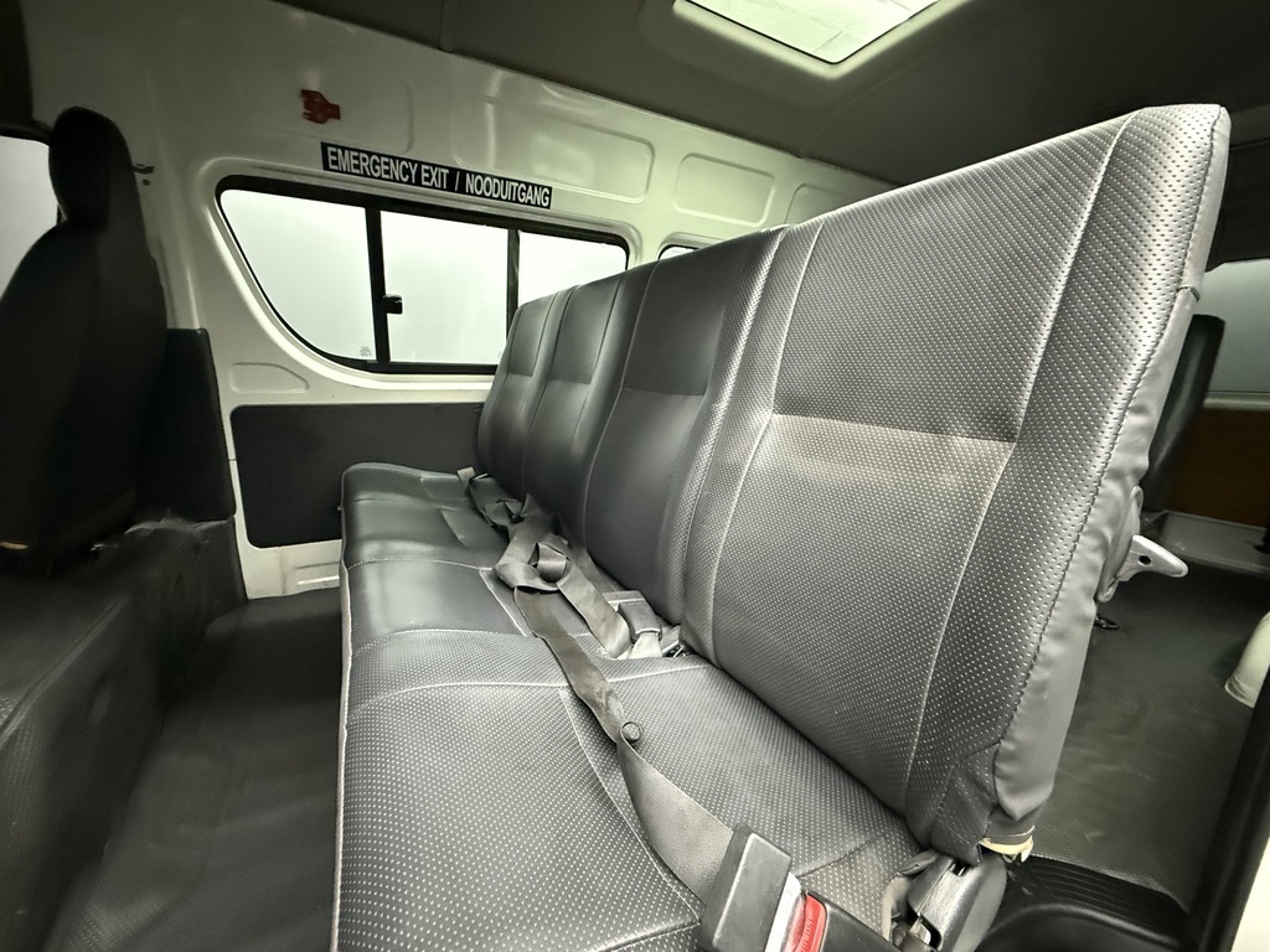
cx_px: 635
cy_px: 476
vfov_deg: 85.7
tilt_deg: -11.2
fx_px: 514
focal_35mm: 14
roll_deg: -2.4
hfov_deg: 102.1
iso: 1250
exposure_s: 1/45
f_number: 2.2
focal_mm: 2.22
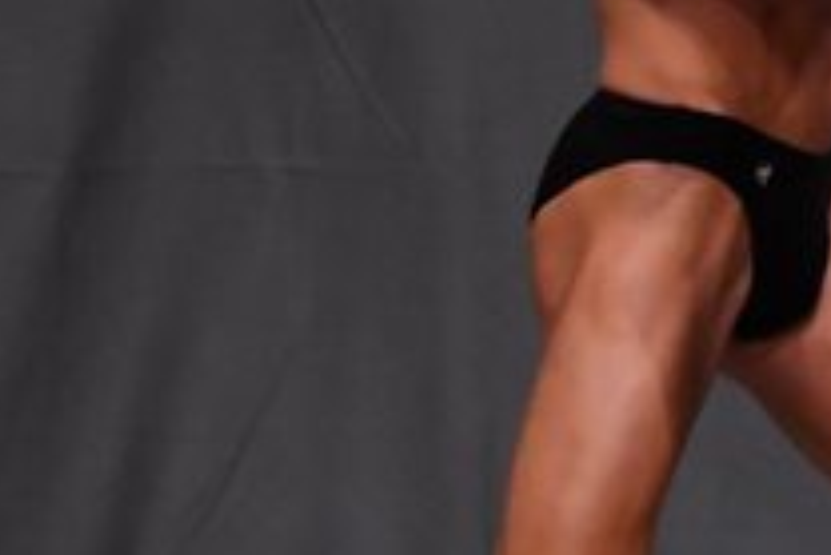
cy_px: 196
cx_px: 589
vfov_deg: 1.4
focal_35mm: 950
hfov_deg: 2.2
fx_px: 21944
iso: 6400
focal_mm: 170
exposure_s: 1/400
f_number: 5.6
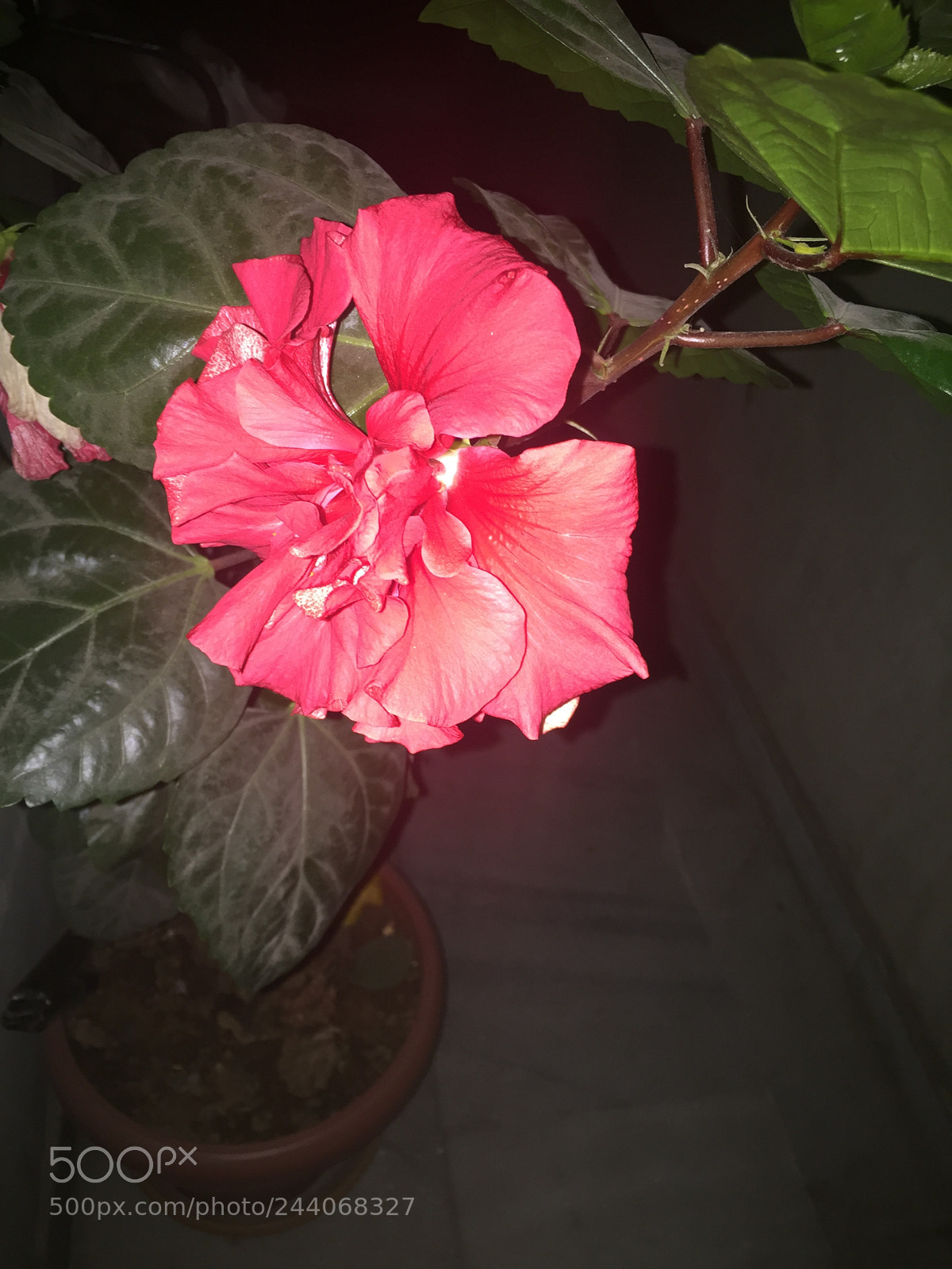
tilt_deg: -42.2
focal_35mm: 29
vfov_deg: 61.7
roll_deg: -8.1
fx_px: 1063
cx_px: 476
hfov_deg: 48.2
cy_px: 634
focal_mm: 4.15
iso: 64
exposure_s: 1/17
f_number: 2.2
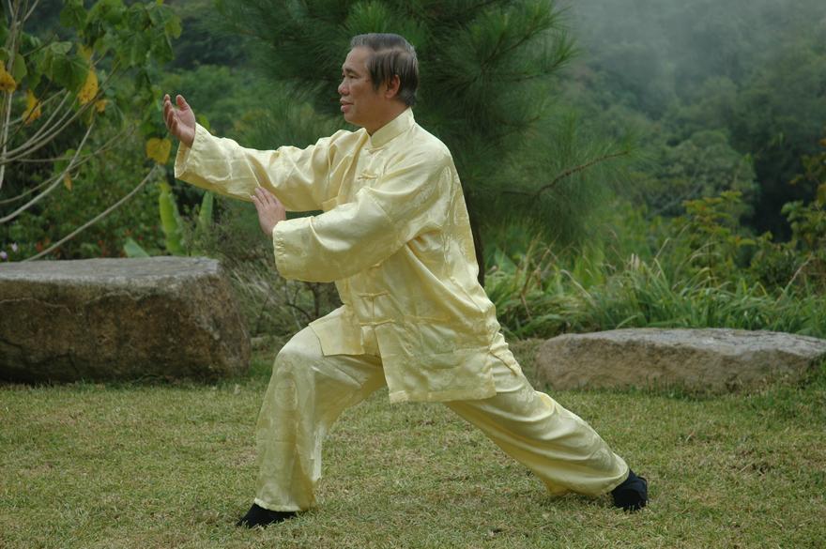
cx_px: 413
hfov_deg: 22.6
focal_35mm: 90
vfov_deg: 15.2
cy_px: 274
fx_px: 2063
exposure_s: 1/200
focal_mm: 60
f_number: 4.5
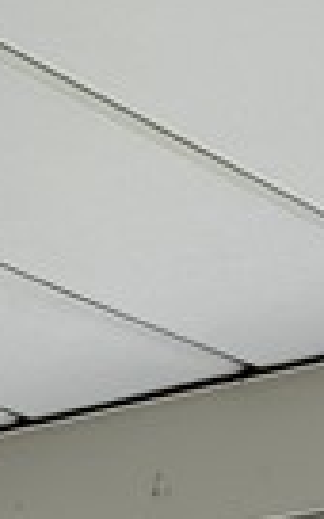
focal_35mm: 191
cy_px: 1198
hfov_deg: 5.6
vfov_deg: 9.8
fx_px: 2698
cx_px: -1124
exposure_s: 1/383
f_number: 1.78
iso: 80
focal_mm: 6.86
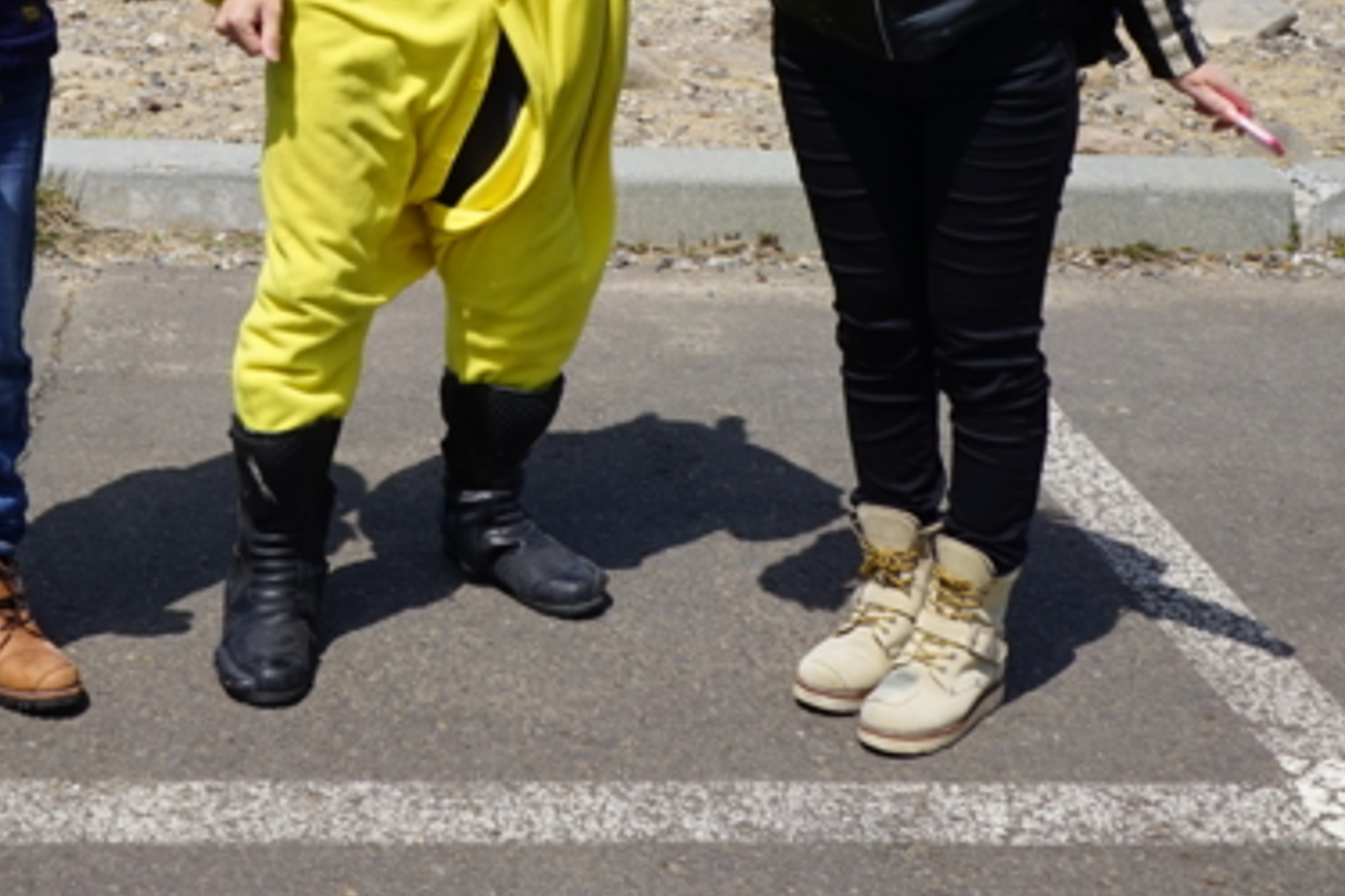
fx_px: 2391
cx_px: 387
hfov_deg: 31.0
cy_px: -23
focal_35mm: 64
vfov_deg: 20.5
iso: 100
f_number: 13
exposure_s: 1/125
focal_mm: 20
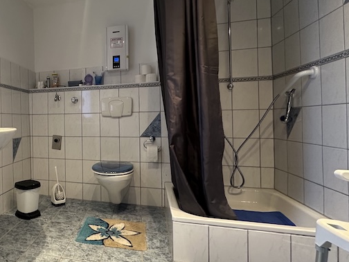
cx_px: 67
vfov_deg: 54.8
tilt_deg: -0.9
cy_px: 118
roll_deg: +1.2
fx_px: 252
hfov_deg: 63.1
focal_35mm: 25
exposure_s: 1/50
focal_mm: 2.22
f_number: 2.2
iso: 250
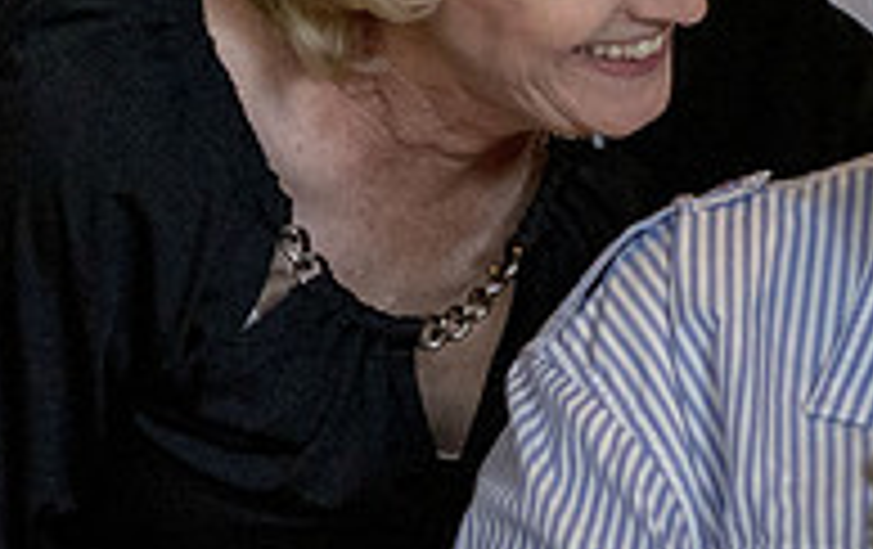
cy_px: 196
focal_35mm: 608
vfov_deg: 2.2
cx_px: 882
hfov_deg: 3.4
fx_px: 14491
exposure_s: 1/500
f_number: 2.8
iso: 4000
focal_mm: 200
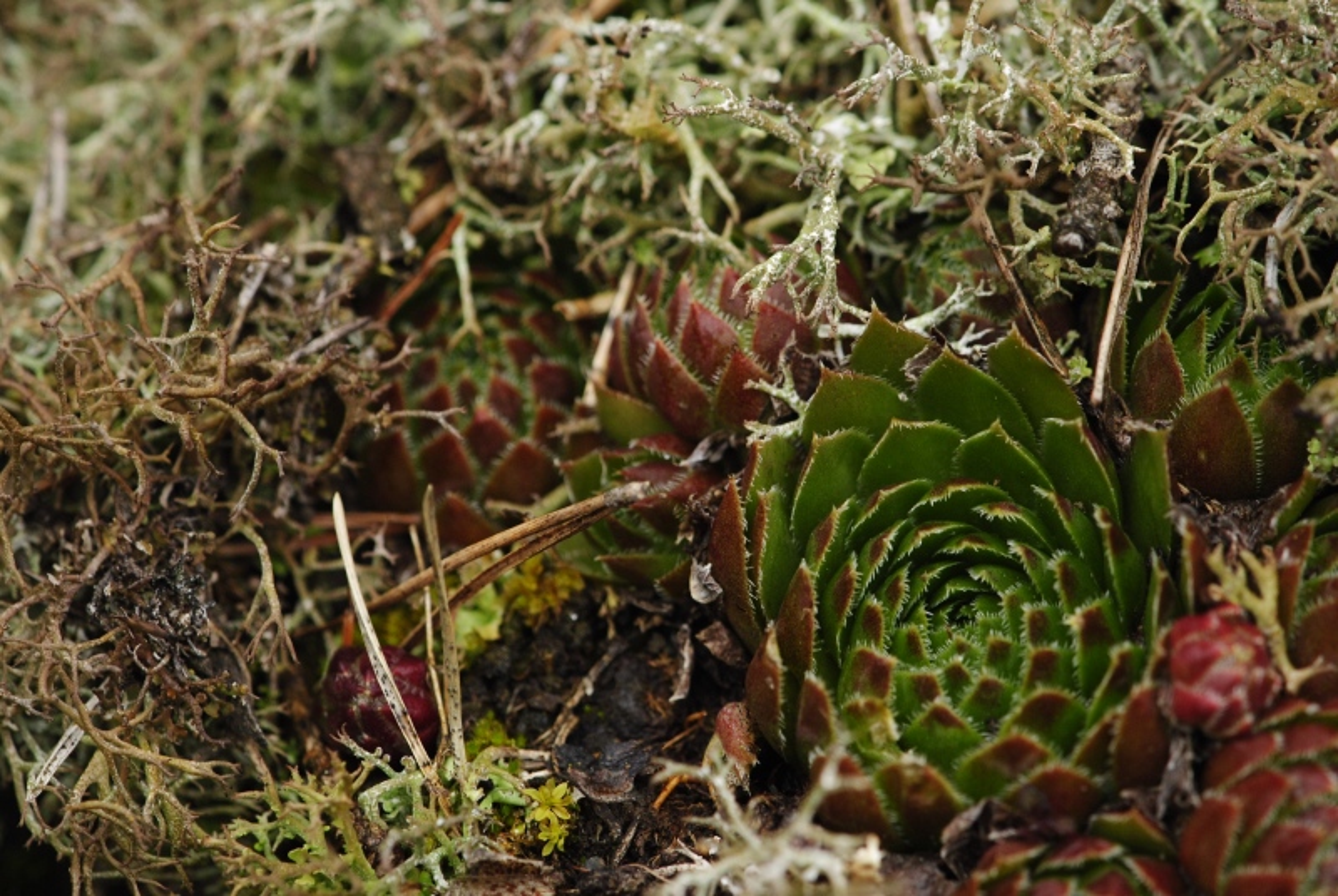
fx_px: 4746
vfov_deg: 10.8
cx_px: 669
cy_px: 448
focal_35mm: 128
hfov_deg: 16.0
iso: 400
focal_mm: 85
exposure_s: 1/50
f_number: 6.3
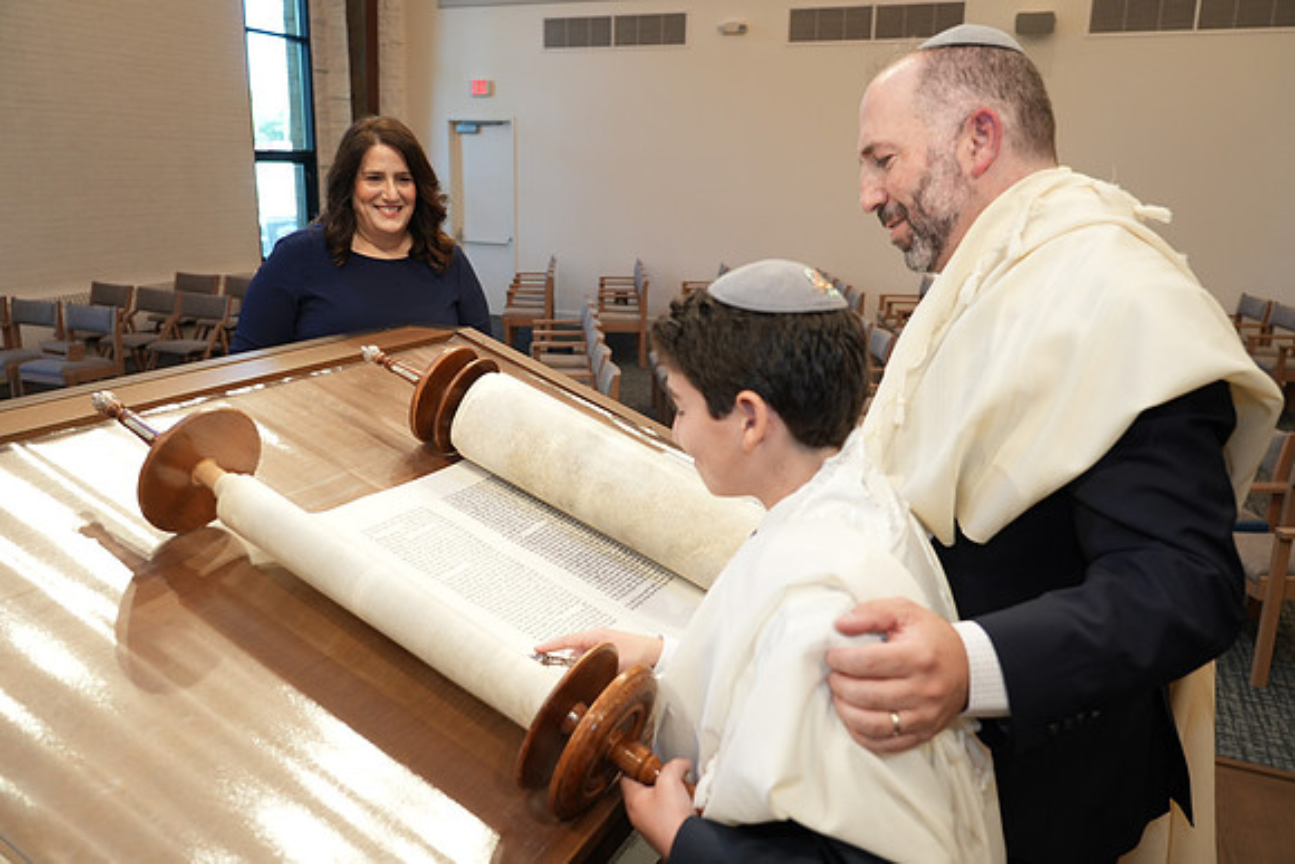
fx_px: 1007
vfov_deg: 46.4
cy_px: 432
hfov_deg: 65.5
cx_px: 648
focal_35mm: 28
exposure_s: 1/80
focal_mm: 28
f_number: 4
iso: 640
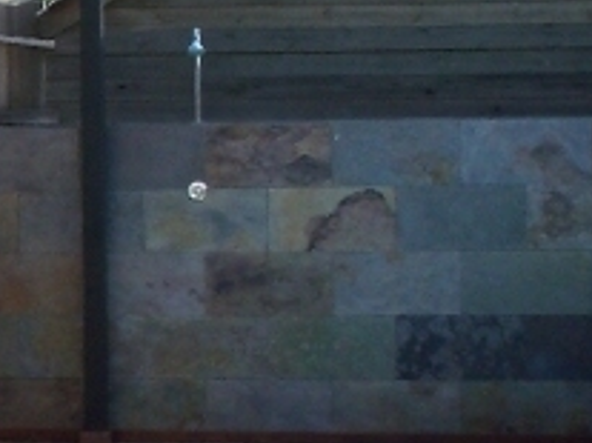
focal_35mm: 152
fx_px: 2598
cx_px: -495
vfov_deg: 9.7
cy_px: 407
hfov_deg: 11.9
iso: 80
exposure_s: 1/250
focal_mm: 6.3
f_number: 5.5
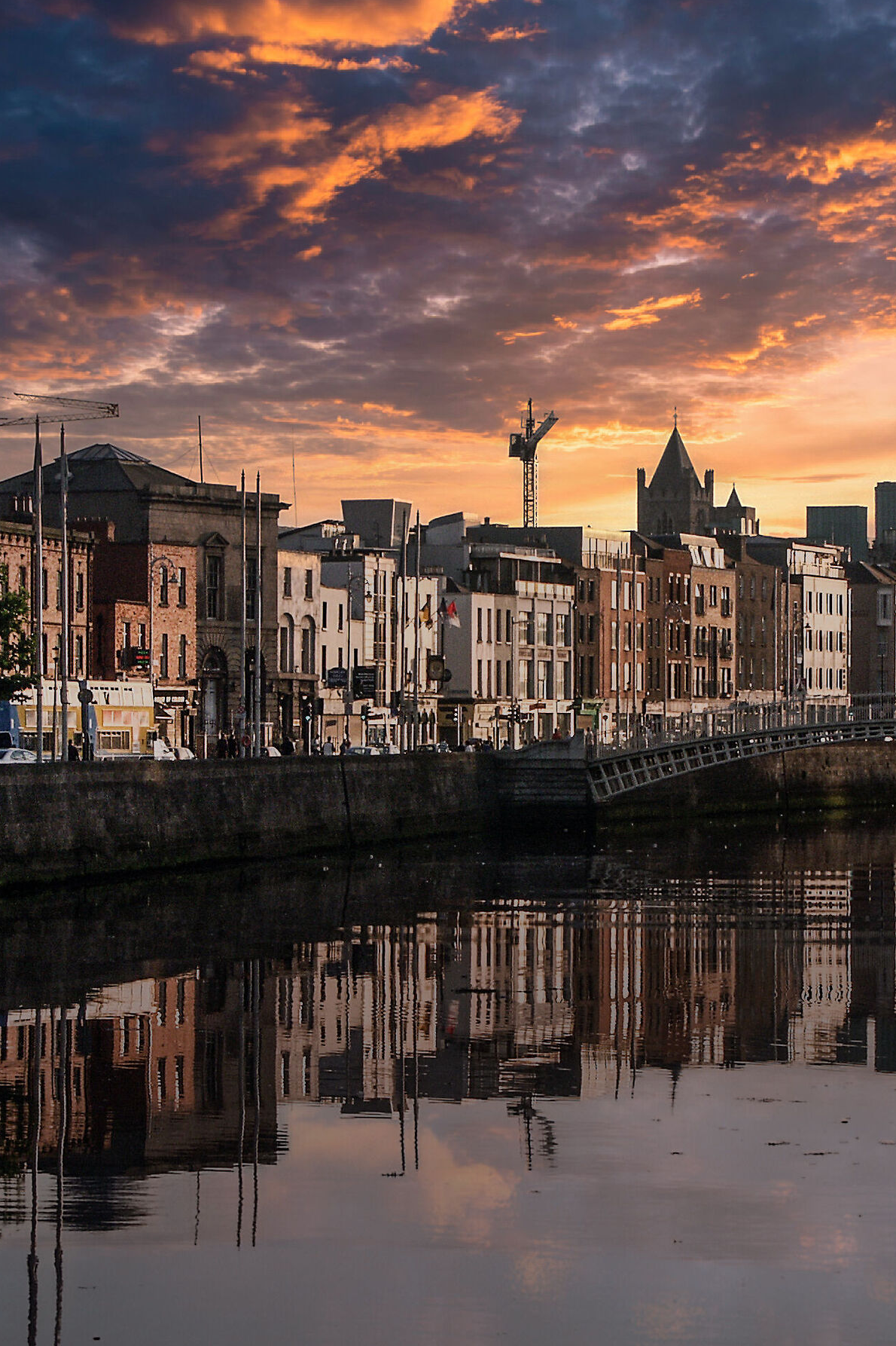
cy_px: 669
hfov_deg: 10.0
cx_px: 550
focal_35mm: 137
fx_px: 5116
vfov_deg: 15.0
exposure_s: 1/250
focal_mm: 24.31
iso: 100
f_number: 5.6
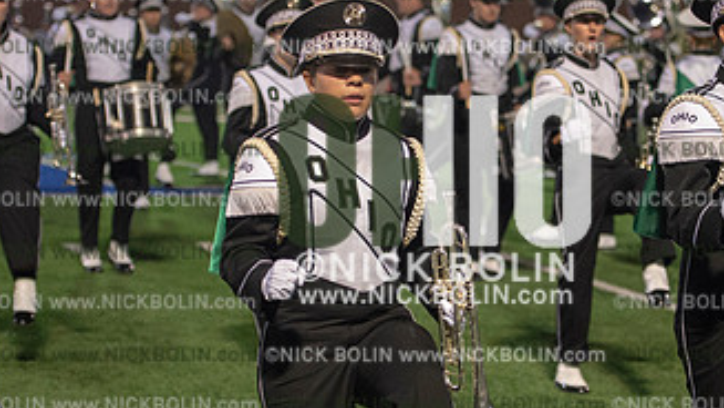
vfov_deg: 9.3
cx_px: 434
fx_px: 2496
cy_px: 200
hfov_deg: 16.5
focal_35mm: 130
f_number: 2.8
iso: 4000
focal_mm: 70
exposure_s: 1/500
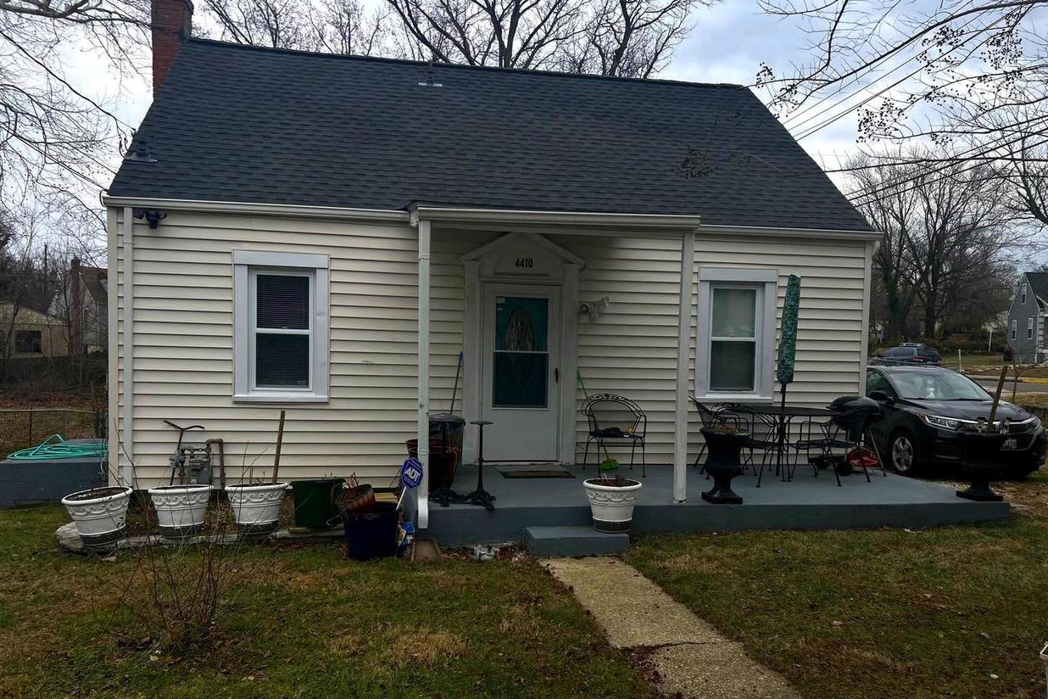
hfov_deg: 65.5
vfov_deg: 46.3
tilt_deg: -2.3
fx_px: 815
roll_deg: -0.6
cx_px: 532
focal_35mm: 28
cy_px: 400
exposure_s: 1/4274
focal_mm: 5.7
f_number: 1.5
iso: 50
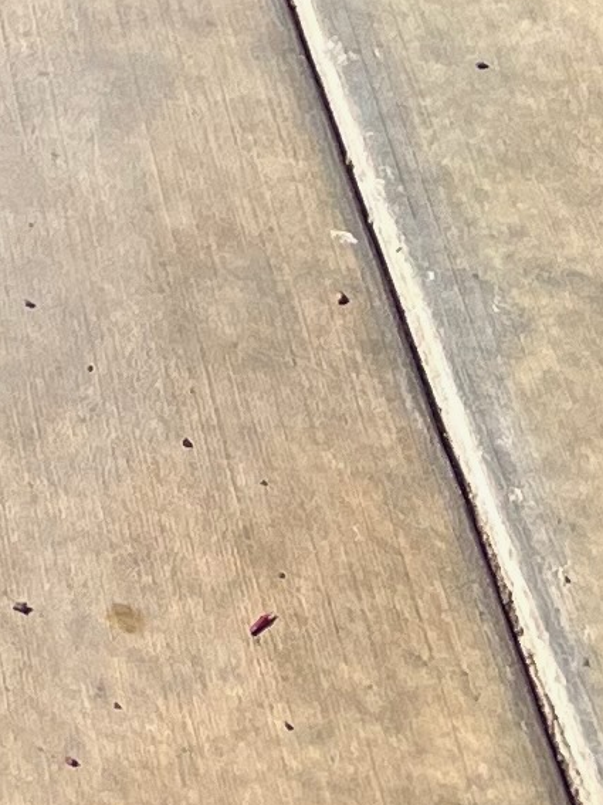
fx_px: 4298
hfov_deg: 7.7
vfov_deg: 8.5
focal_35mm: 185
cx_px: -580
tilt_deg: -13.4
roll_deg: -0.5
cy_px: -1765
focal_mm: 5.7
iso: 50
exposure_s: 1/3968
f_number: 1.5
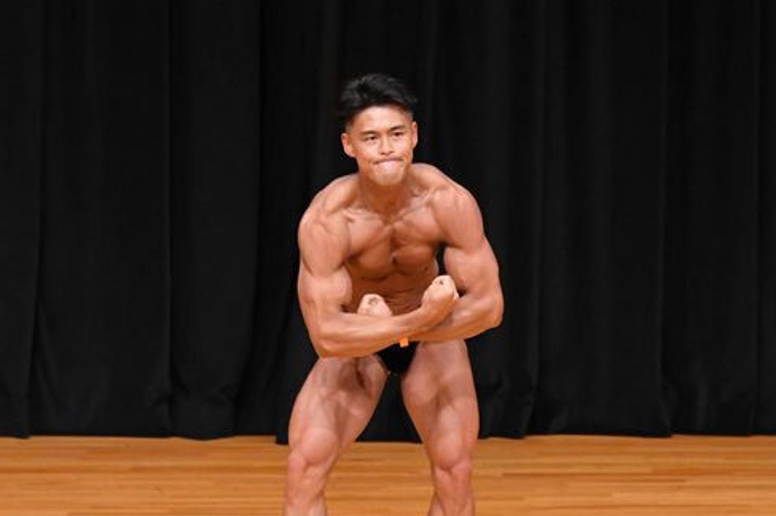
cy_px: 330
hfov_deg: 4.8
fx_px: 9262
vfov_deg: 3.2
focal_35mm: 430
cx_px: 370
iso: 4000
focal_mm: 180
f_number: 5.6
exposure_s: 1/400
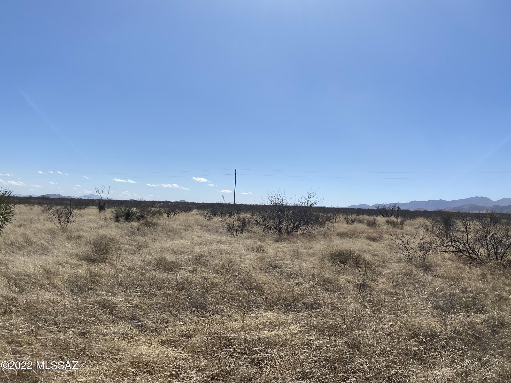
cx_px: 256
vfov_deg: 53.1
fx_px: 384
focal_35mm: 26
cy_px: 192
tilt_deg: +2.5
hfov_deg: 67.3
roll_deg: -2.7
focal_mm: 4.25
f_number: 1.8
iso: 32
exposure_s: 1/6061
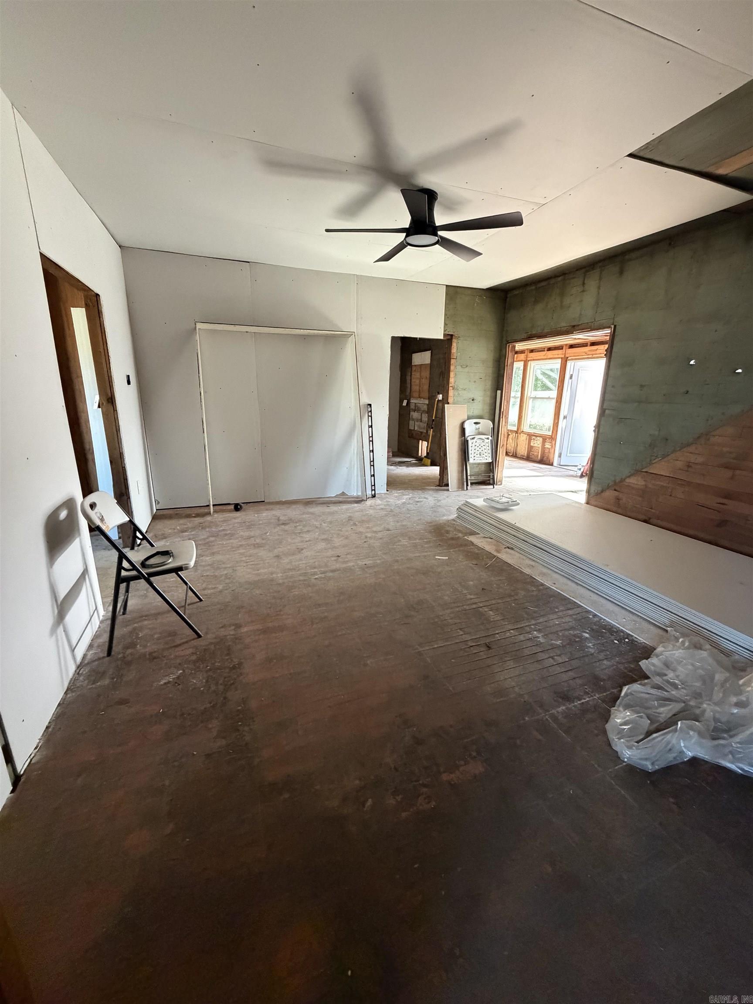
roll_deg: -0.3
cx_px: 376
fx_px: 406
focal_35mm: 14
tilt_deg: -16.3
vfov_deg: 102.1
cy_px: 502
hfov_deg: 85.7
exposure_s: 1/60
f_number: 2.2
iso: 800
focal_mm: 2.22
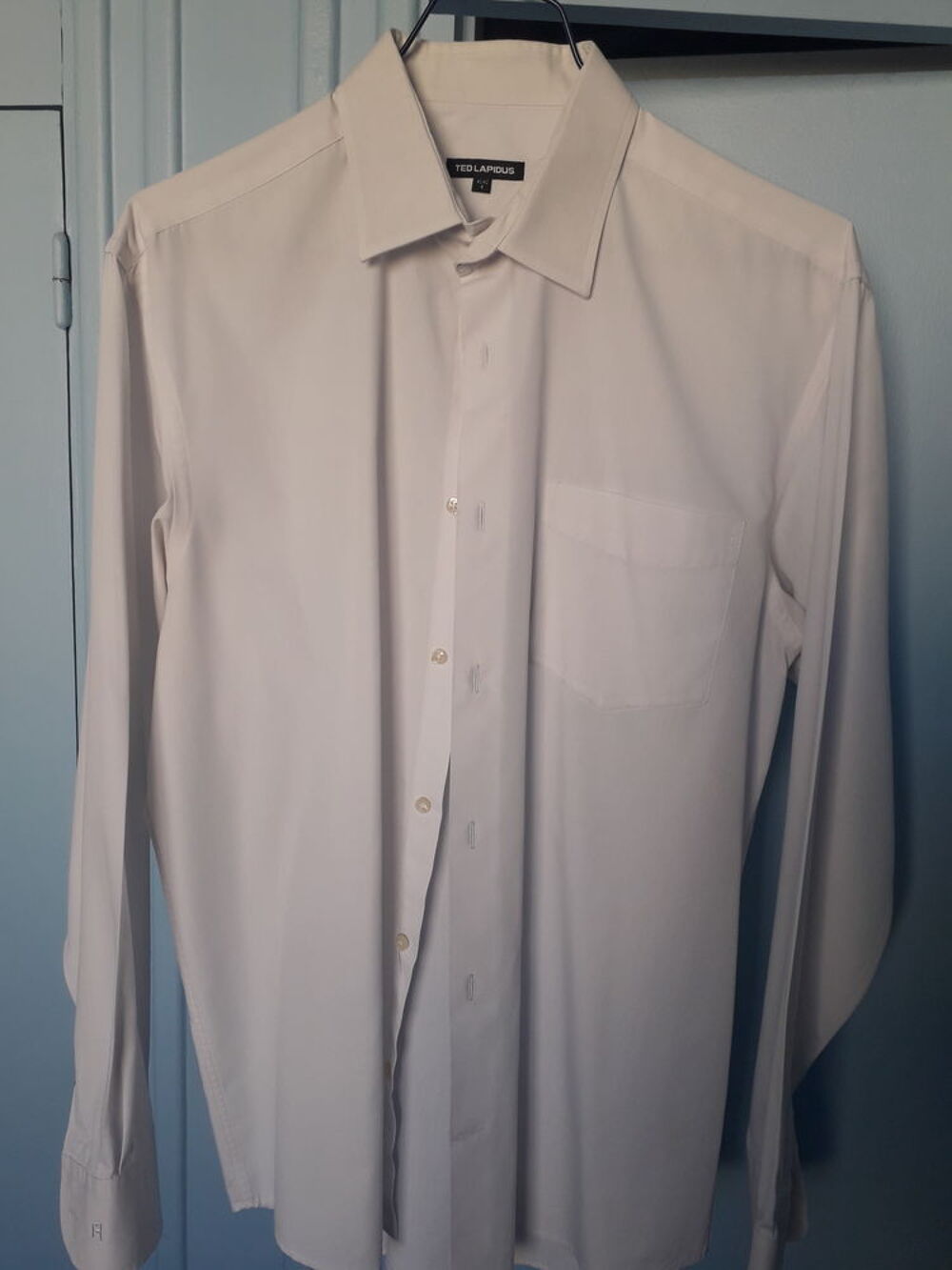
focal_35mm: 27
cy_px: 635
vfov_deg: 65.3
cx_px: 476
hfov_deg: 51.4
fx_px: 990
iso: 40
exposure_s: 1/100
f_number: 1.9
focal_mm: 3.6
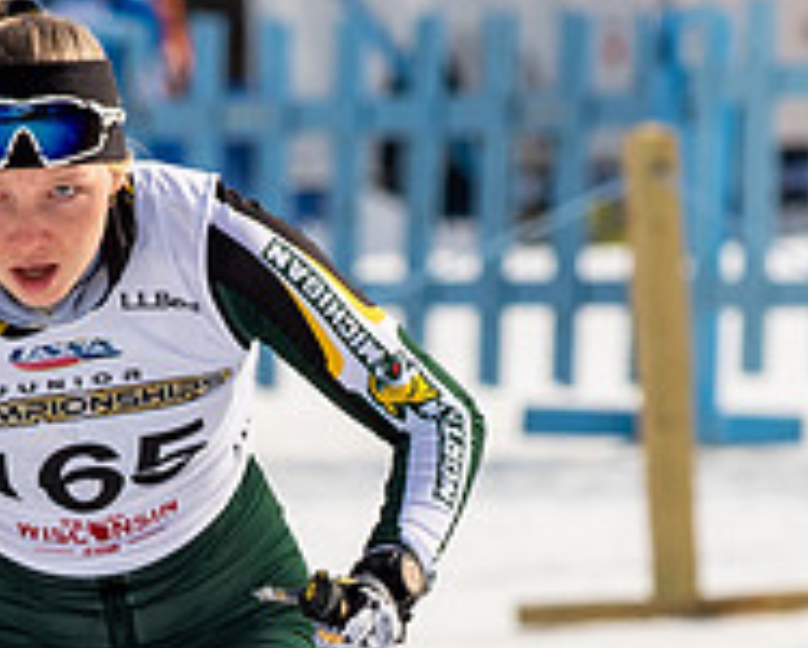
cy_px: 645
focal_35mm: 1556
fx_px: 37249
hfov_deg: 1.2
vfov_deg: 1.0
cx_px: 295
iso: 400
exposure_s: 1/1250
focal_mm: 300
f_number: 9
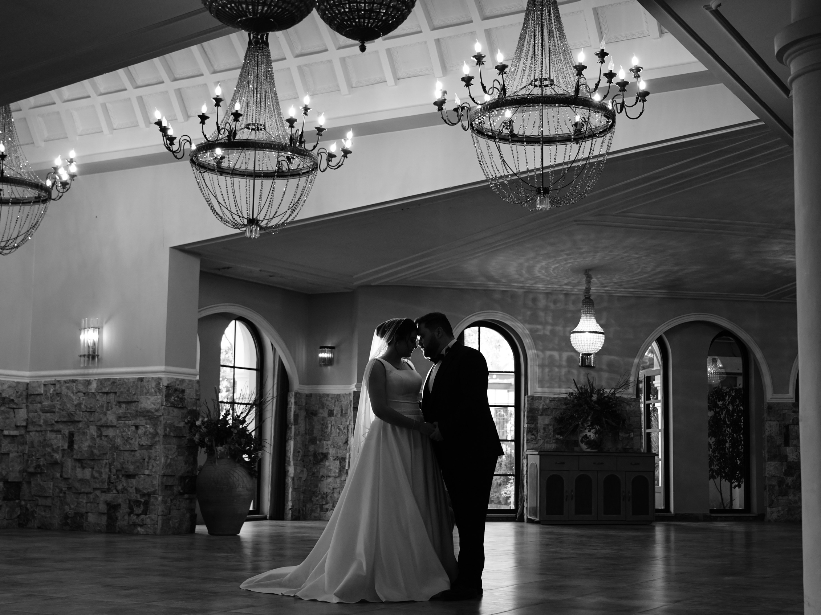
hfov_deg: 38.9
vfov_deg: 29.7
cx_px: 425
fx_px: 1162
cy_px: 307
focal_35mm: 49
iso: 2000
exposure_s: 1/160
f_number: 4
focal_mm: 45
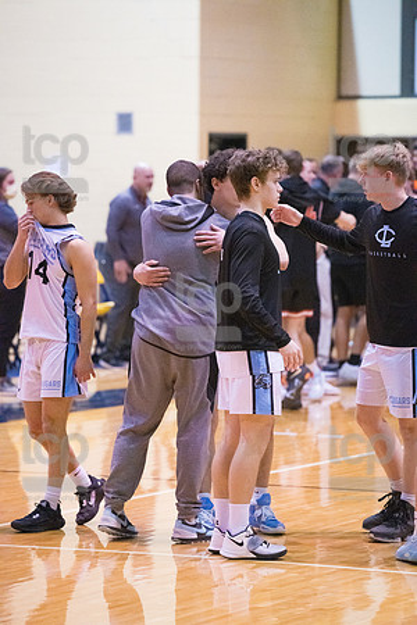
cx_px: 208
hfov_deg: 7.2
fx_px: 3301
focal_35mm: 190
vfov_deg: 10.8
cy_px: 312
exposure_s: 1/800
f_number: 4
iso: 10000
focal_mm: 190
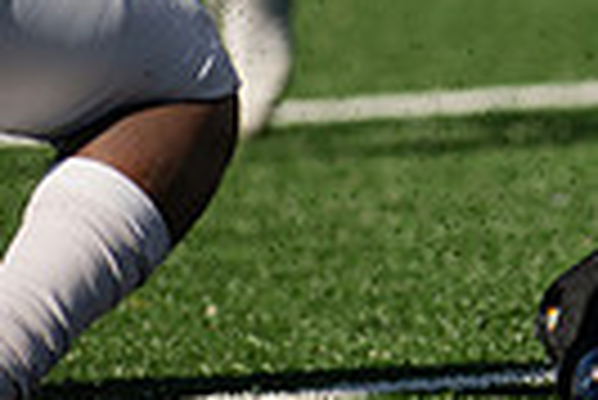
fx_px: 21718
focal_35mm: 1306
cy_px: -303
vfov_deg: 1.1
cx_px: 1232
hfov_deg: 1.6
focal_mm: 300
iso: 160
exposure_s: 1/2500
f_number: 3.2
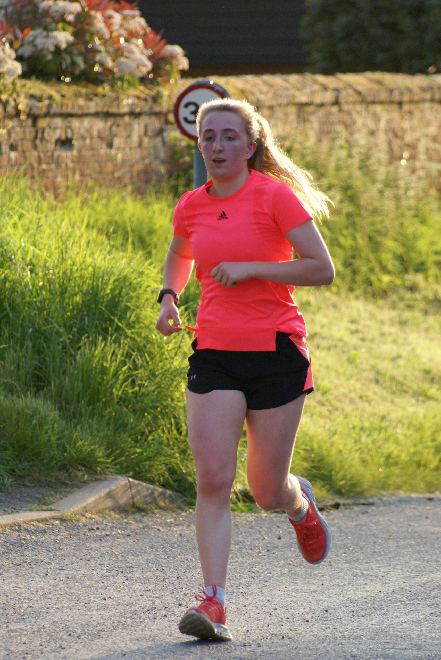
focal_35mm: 300
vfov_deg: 6.9
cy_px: 330
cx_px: 220
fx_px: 5502
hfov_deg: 4.6
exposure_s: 1/500
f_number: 5.6
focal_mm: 200
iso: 800
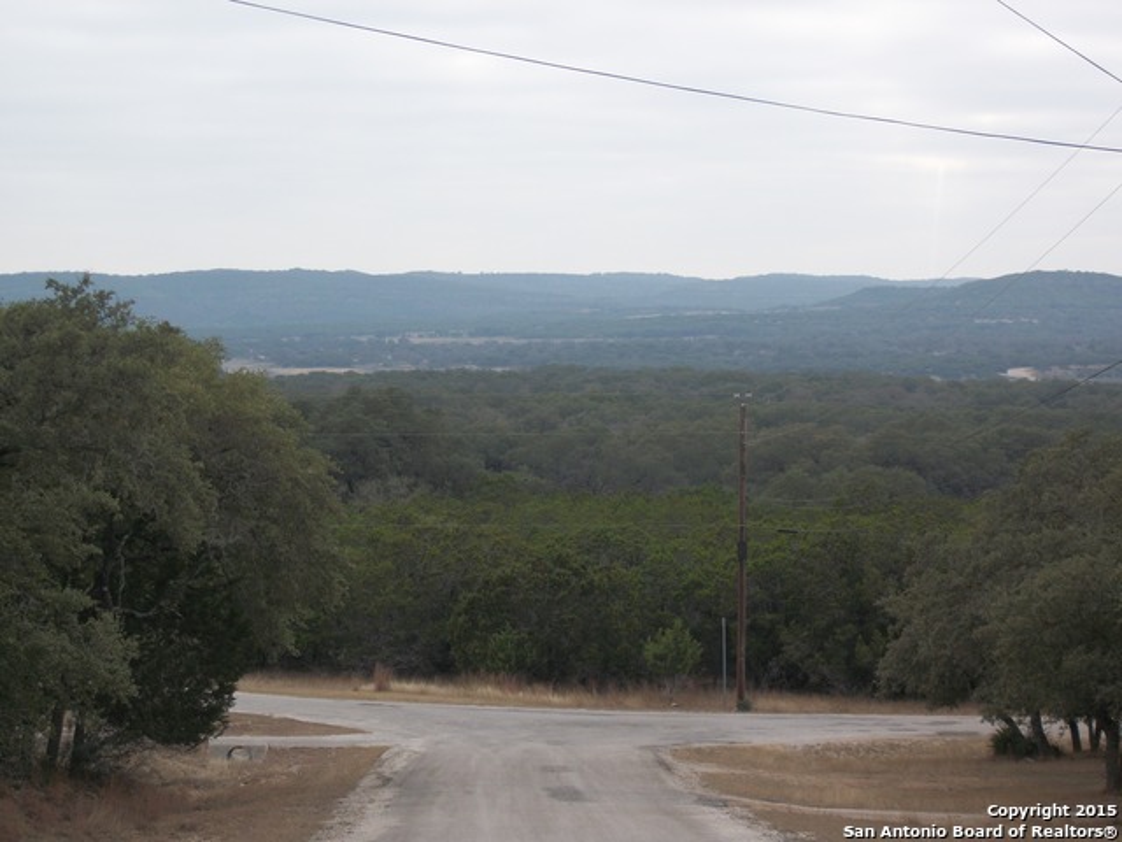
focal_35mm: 96
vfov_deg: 15.4
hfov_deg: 20.4
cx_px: 561
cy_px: 421
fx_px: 3112
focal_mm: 17.1
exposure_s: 1/160
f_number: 5.2
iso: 80
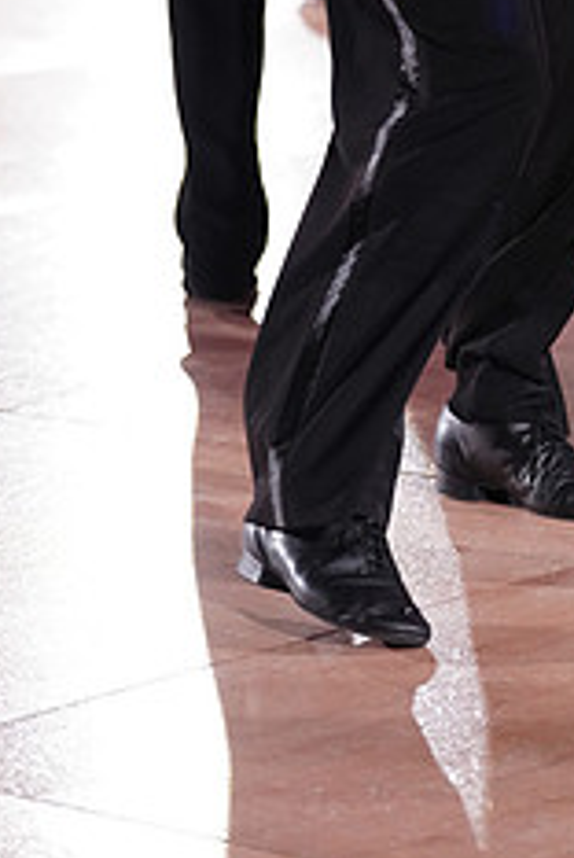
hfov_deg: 5.8
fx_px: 5627
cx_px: 660
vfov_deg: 8.6
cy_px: -199
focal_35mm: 236
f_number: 2.8
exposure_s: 1/640
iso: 2500
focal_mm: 95
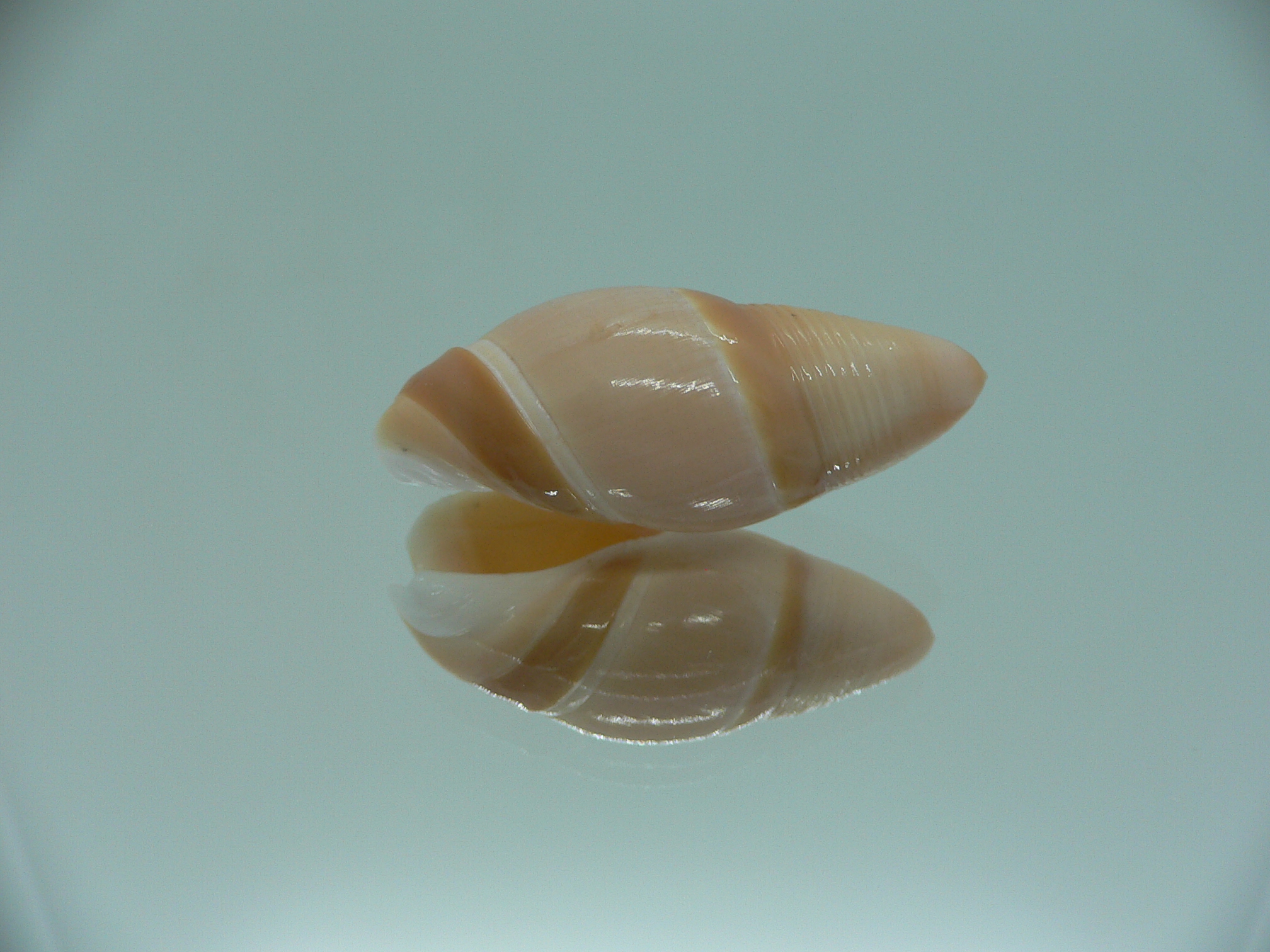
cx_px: 635
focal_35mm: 35
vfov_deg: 40.7
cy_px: 476
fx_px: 1284
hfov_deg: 52.6
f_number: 2.8
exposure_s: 1/60
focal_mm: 4.6
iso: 80
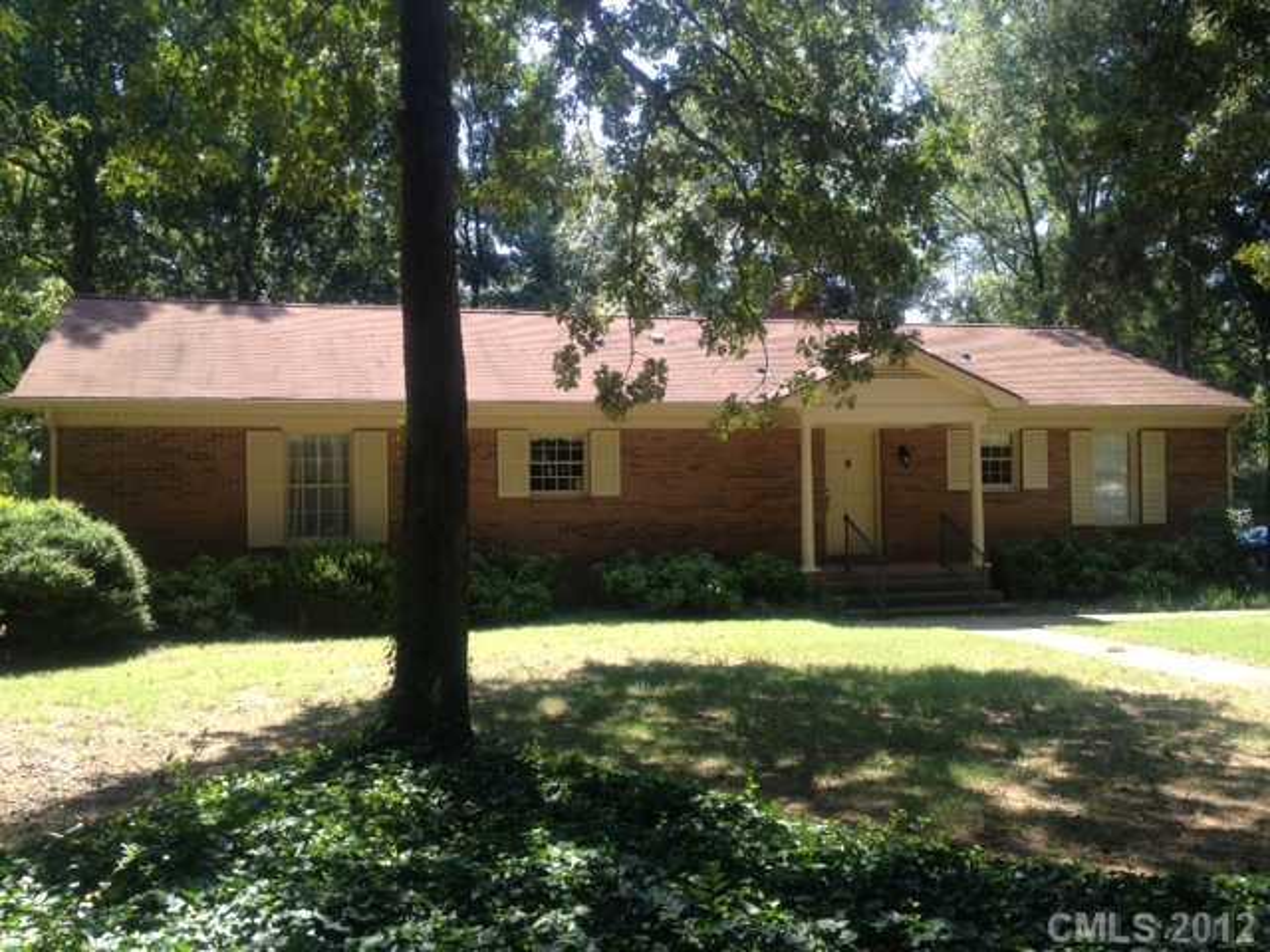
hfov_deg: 52.6
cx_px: 635
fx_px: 1284
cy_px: 476
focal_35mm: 35
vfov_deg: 40.7
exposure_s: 1/241
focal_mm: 4.28
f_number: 2.4
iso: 64
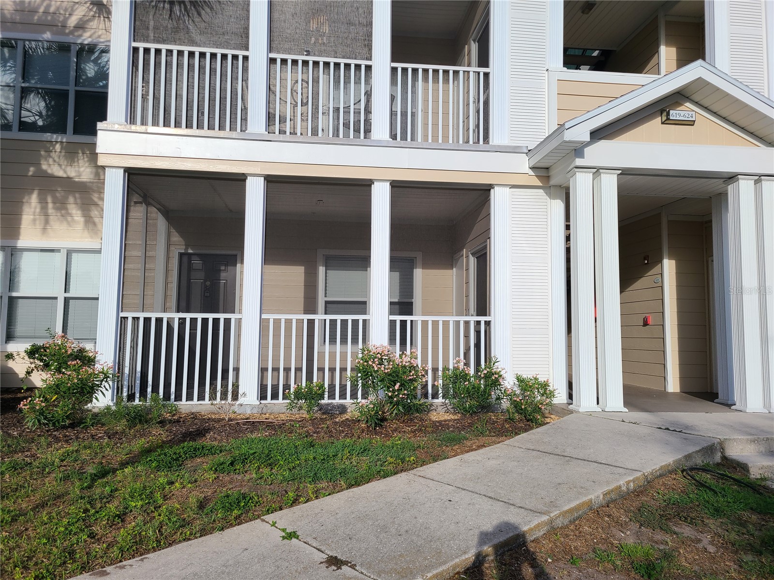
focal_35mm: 26
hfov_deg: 67.3
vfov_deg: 53.1
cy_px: 290
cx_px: 387
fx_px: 581
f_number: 1.8
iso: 40
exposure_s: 1/2327
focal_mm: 5.4
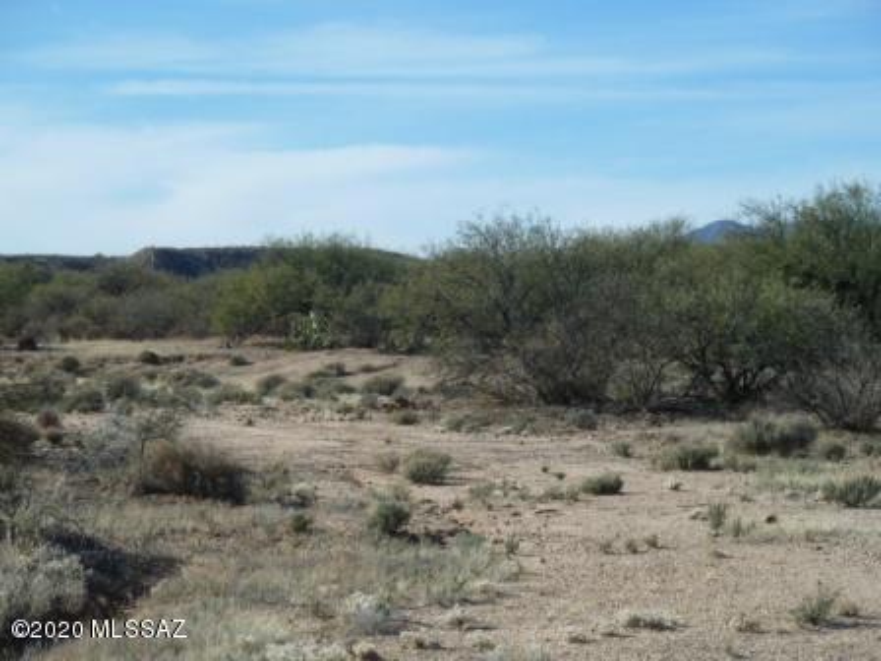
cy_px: 330
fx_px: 3258
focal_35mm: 128
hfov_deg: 15.4
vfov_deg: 11.6
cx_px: 440
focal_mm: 21
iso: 80
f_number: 5
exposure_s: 1/500
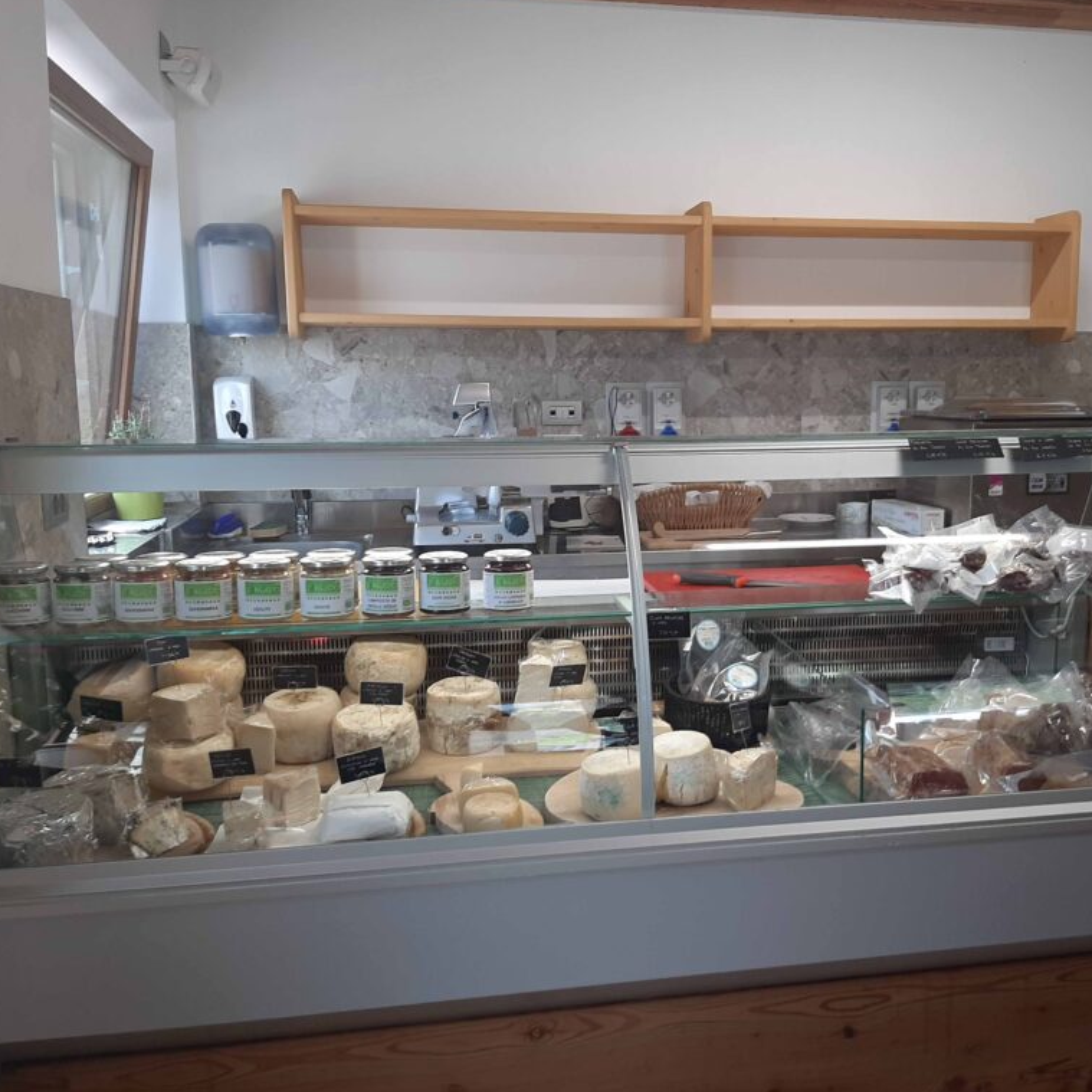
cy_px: 542
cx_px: 634
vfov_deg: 52.5
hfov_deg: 52.3
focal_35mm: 31
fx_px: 1106
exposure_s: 1/50
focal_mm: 3.93
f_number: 1.7
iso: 40
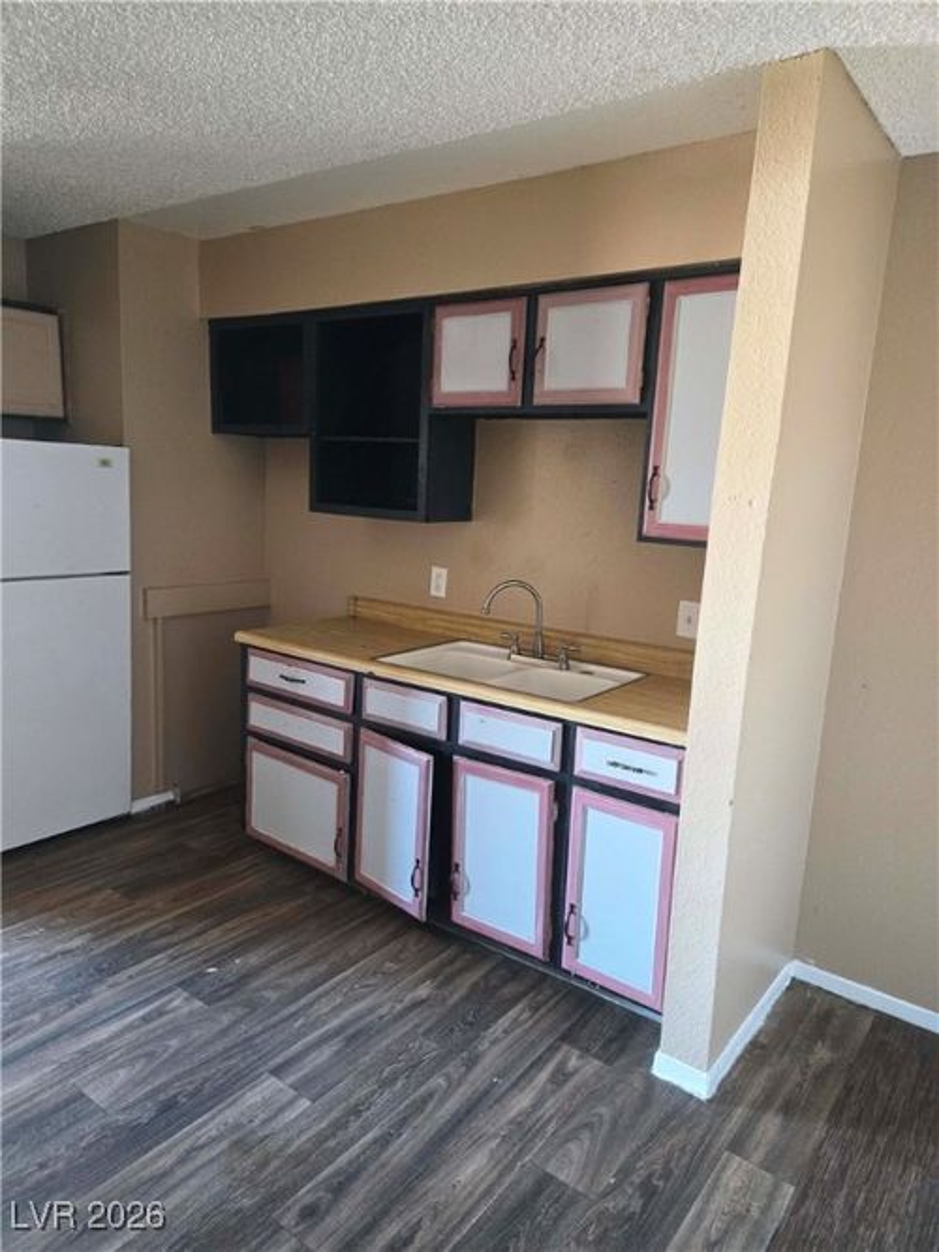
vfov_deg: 73.9
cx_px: 470
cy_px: 626
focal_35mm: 23
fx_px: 832
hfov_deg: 58.9
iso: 1250
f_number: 1.8
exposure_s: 1/60
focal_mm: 5.4
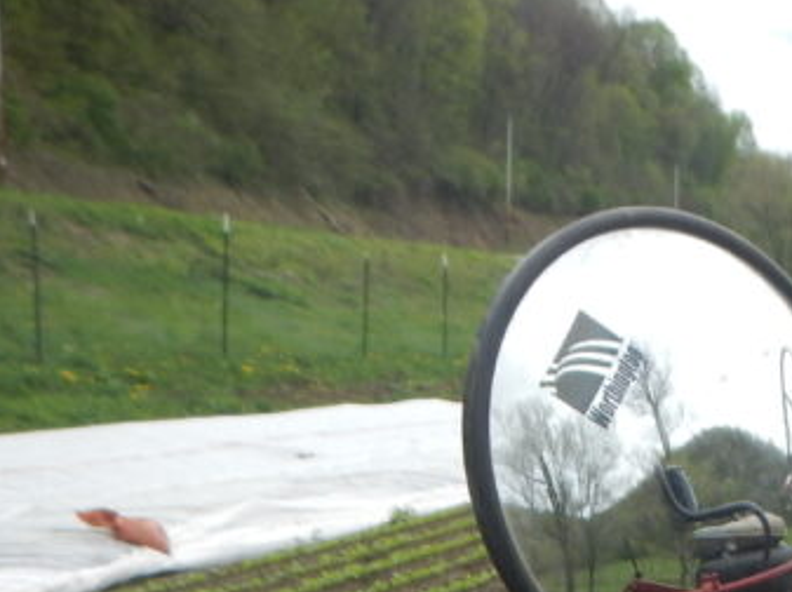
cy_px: 785
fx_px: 1668
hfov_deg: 23.9
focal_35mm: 73
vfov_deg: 18.6
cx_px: 994
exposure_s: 1/1250
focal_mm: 4.3
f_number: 2.8
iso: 125
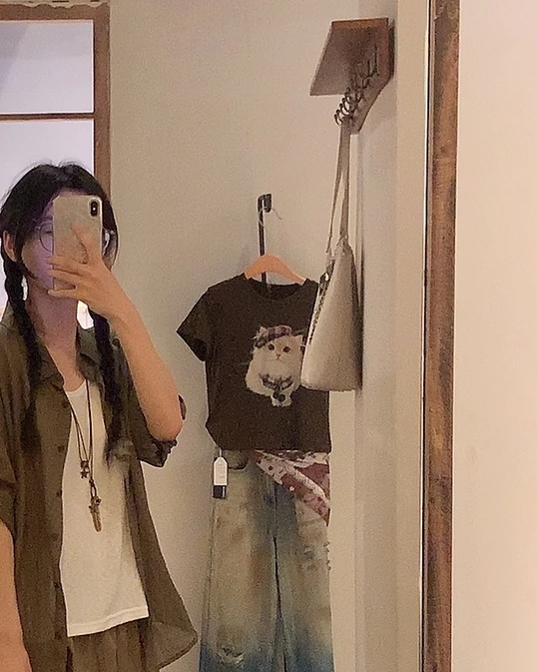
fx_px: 1868
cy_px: 475
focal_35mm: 94
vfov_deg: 20.3
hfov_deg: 16.2
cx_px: 77
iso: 320
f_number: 1.8
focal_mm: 4.25
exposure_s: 1/50
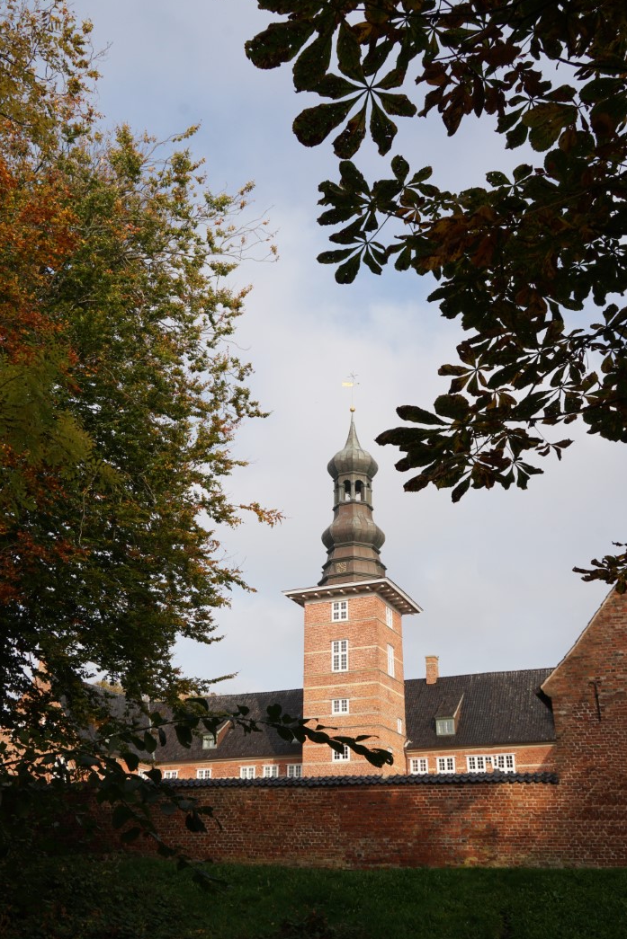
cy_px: 465
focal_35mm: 31
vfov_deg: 60.3
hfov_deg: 42.3
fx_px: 810
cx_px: 306
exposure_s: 1/200
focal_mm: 20
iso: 250
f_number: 13
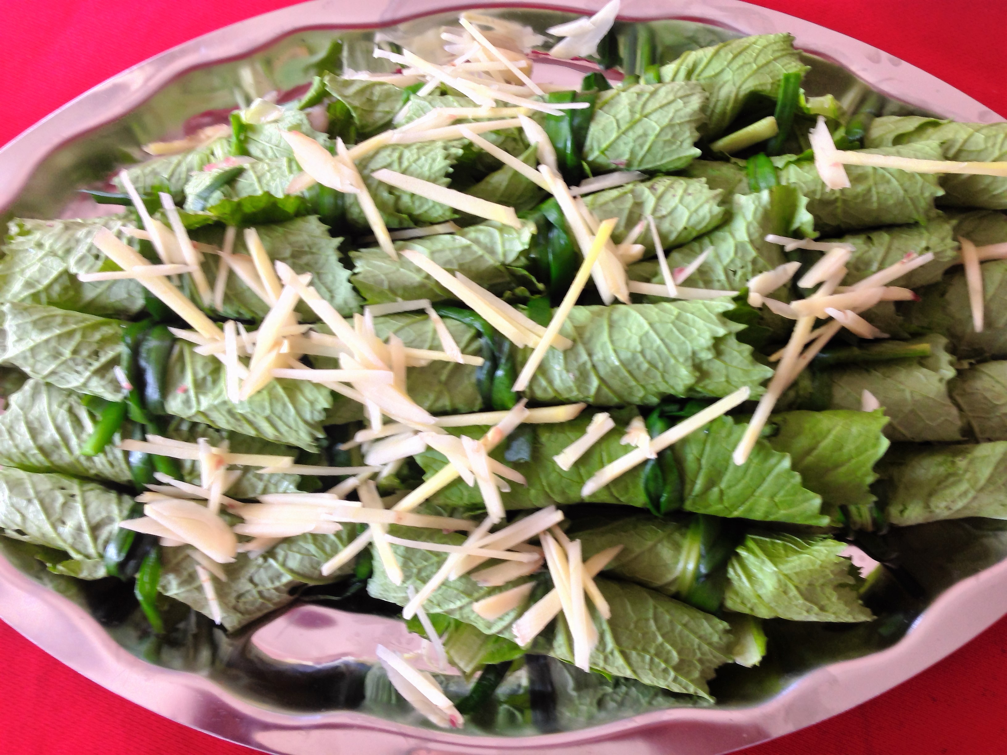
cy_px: 378
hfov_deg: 55.4
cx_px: 504
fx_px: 960
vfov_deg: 42.9
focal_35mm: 33
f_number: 2.4
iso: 50
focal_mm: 4.12
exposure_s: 1/20
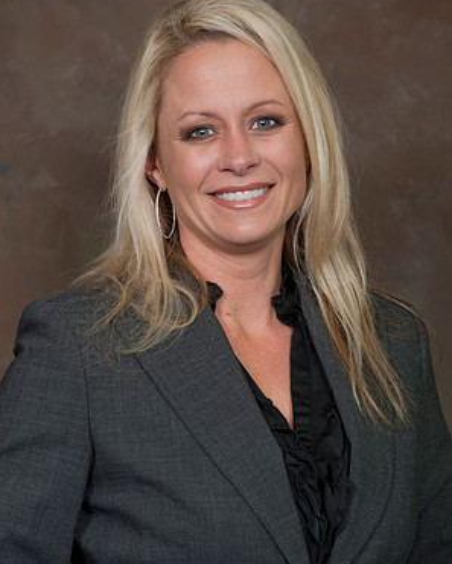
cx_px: 226
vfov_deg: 8.9
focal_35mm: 216
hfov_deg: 7.2
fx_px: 3610
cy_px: 278
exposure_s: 1/125
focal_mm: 190
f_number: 5.6
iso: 320
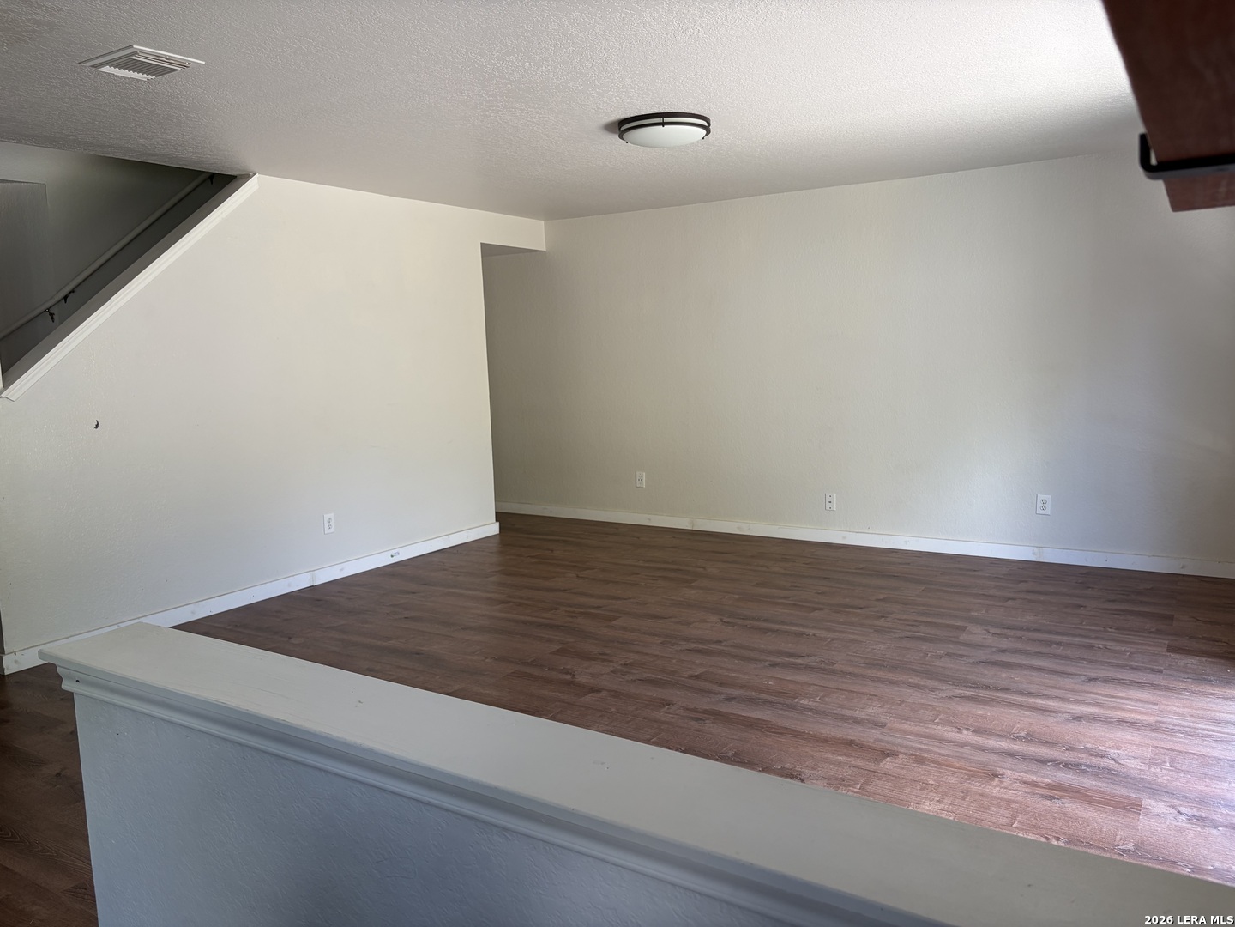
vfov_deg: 53.1
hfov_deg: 67.3
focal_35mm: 26
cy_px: 464
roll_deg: +1.6
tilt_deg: -7.1
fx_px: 928
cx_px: 618
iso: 80
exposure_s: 1/122
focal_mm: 5.96
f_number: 1.6
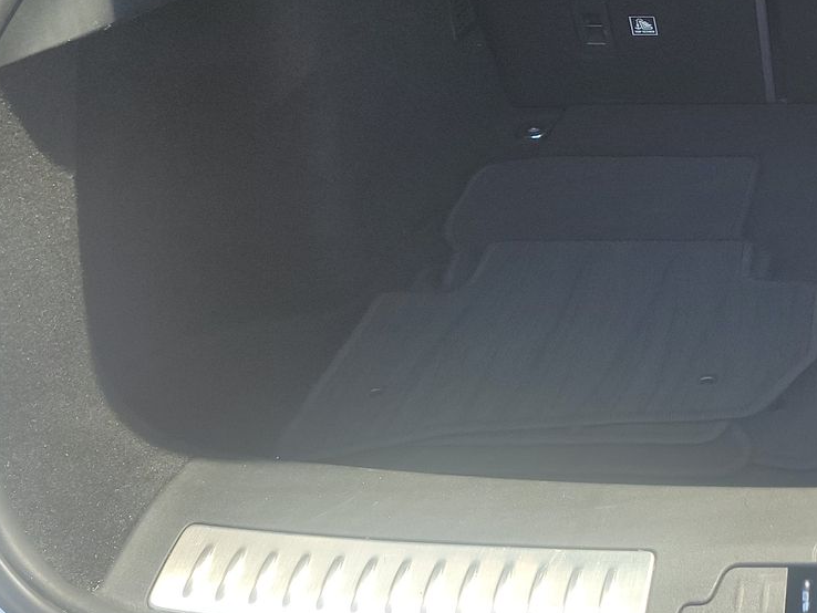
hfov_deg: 33.0
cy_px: 120
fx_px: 1228
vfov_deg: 27.5
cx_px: 858
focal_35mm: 52
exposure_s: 1/119
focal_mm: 6.7
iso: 61
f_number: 1.8
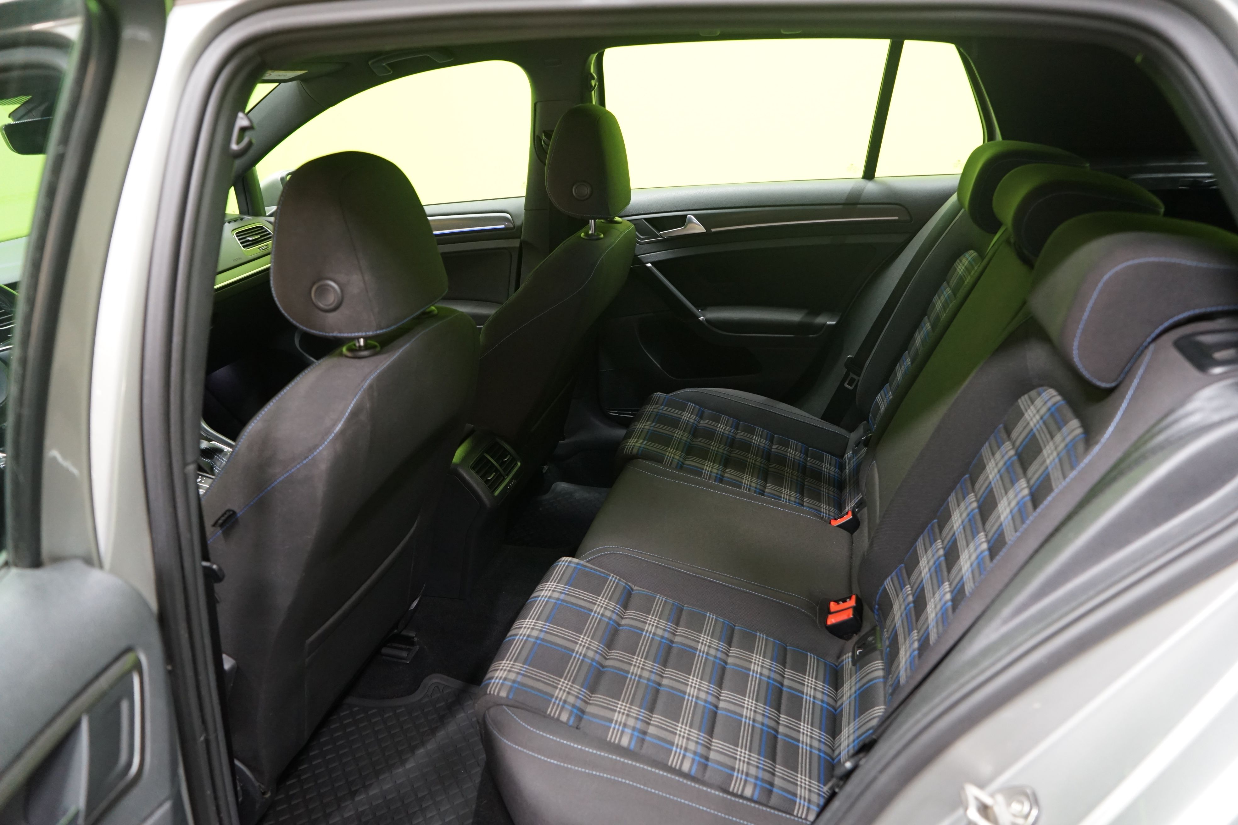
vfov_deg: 53.1
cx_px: 619
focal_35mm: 24
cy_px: 412
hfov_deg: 73.7
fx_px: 825
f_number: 4.5
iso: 2000
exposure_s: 1/25
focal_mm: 24
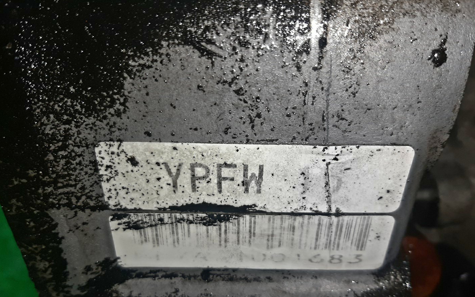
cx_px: 234
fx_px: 363
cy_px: 178
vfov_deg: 44.3
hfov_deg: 66.5
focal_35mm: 28
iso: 40
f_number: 1.7
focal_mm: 3.93
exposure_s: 1/120
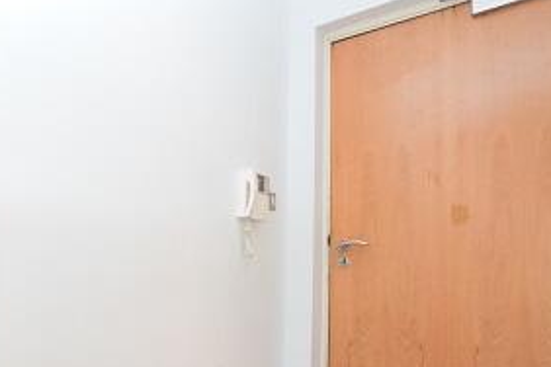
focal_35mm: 34
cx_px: -53
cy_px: 306
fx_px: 520
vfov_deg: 37.2
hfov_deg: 43.5
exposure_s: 1/60
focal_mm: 10
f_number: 6.3
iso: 1600
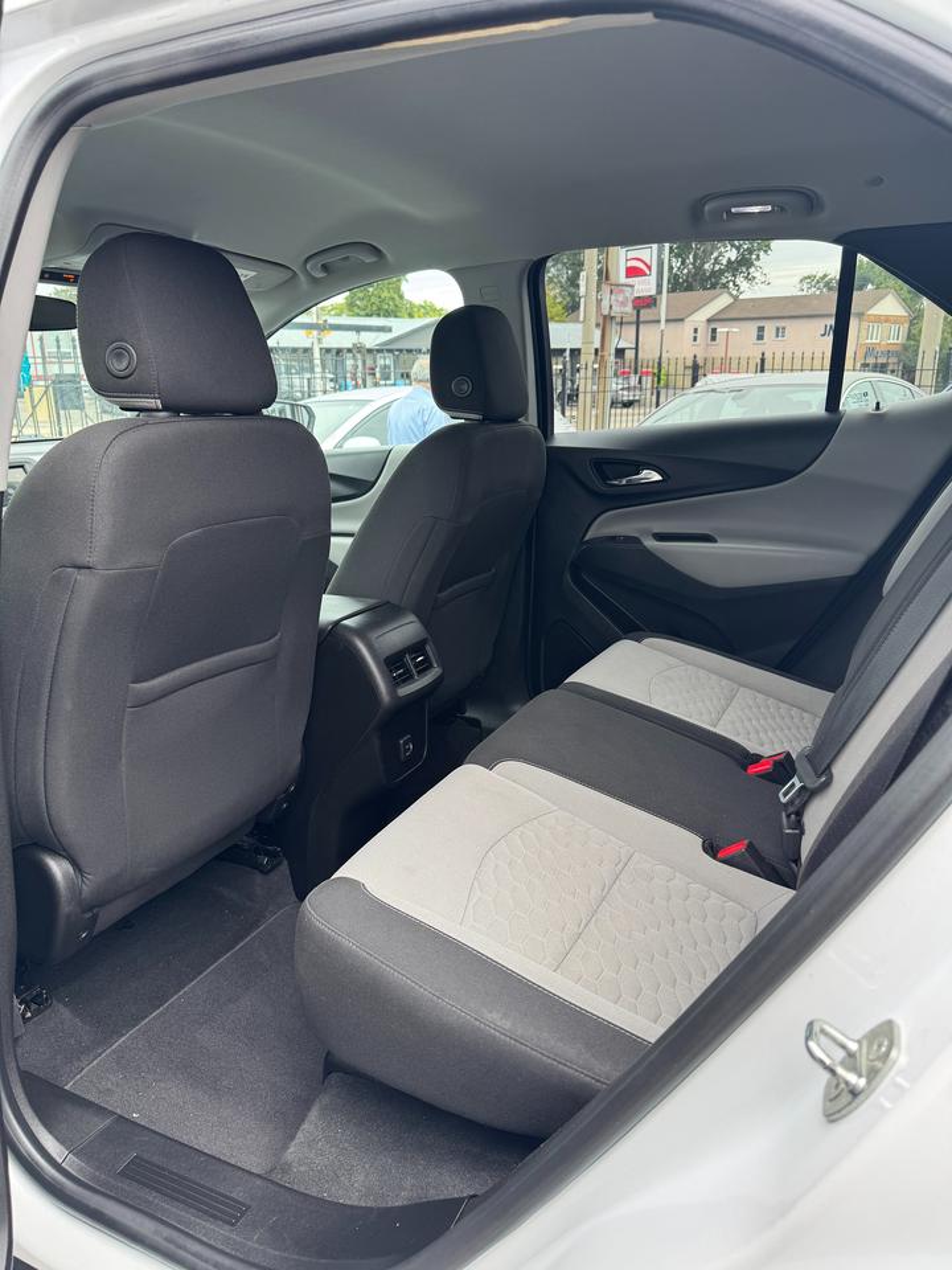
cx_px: 476
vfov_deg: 71.6
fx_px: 880
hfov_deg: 56.8
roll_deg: +2.3
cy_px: 635
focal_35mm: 24
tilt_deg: -14.3
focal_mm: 6.76
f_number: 1.78
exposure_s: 1/121
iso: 64
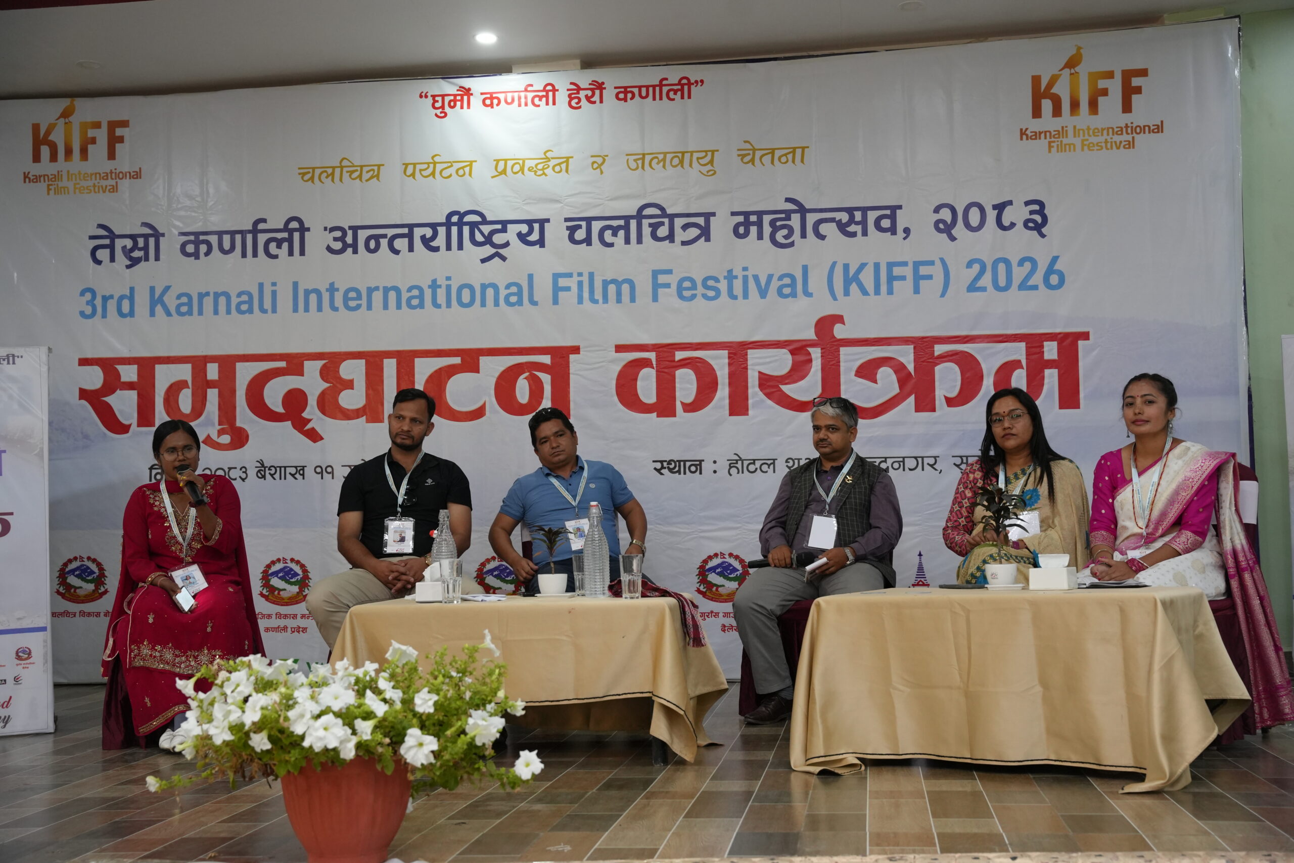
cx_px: 647
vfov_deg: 32.3
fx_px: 1488
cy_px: 432
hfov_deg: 47.0
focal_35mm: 41
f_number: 4
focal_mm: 41.4
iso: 2500
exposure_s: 1/160
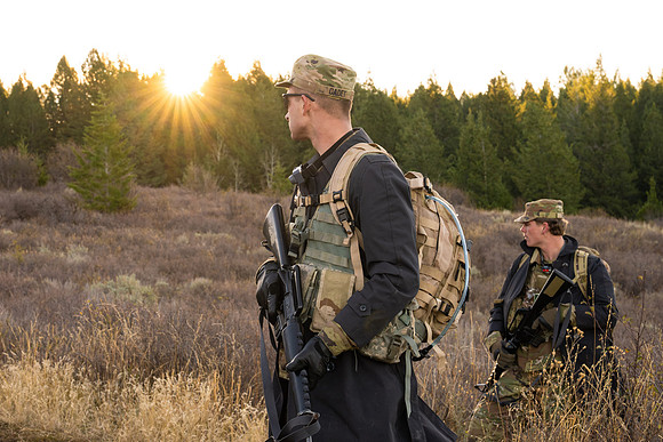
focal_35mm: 83
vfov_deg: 16.4
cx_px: 269
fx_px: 1531
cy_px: 180
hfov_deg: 24.4
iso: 2000
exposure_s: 1/320
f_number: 11
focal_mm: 70
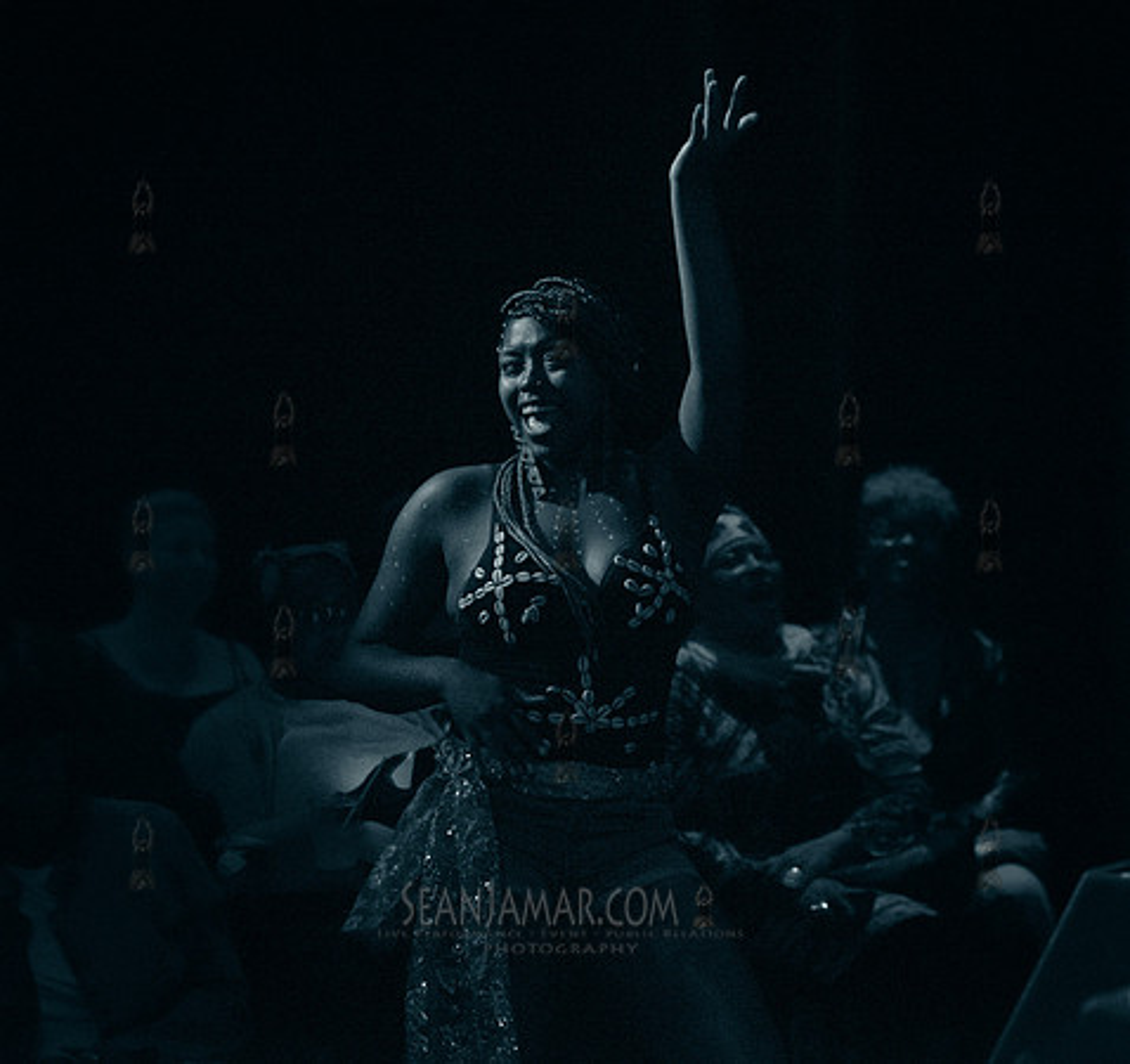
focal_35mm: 138
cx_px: 556
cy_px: 532
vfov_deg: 12.2
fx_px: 4961
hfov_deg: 13.0
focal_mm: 112
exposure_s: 1/320
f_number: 2.8
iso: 4000
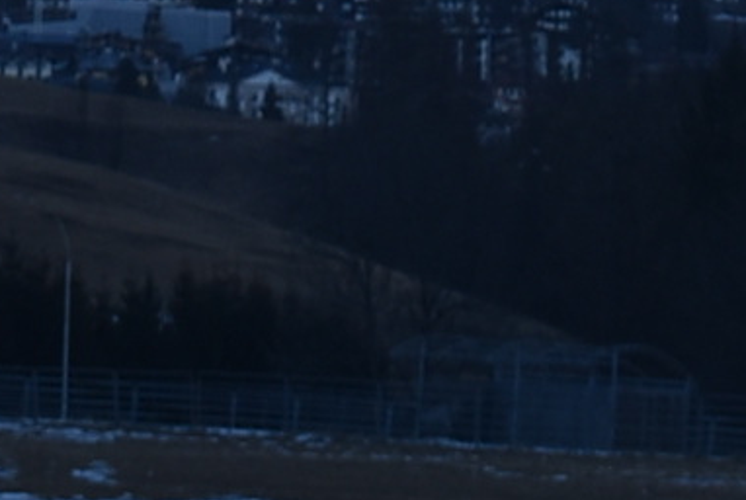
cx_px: 361
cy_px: -1342
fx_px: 9256
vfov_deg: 3.0
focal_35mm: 446
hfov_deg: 4.6
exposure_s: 1/250
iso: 125
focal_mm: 38
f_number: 8
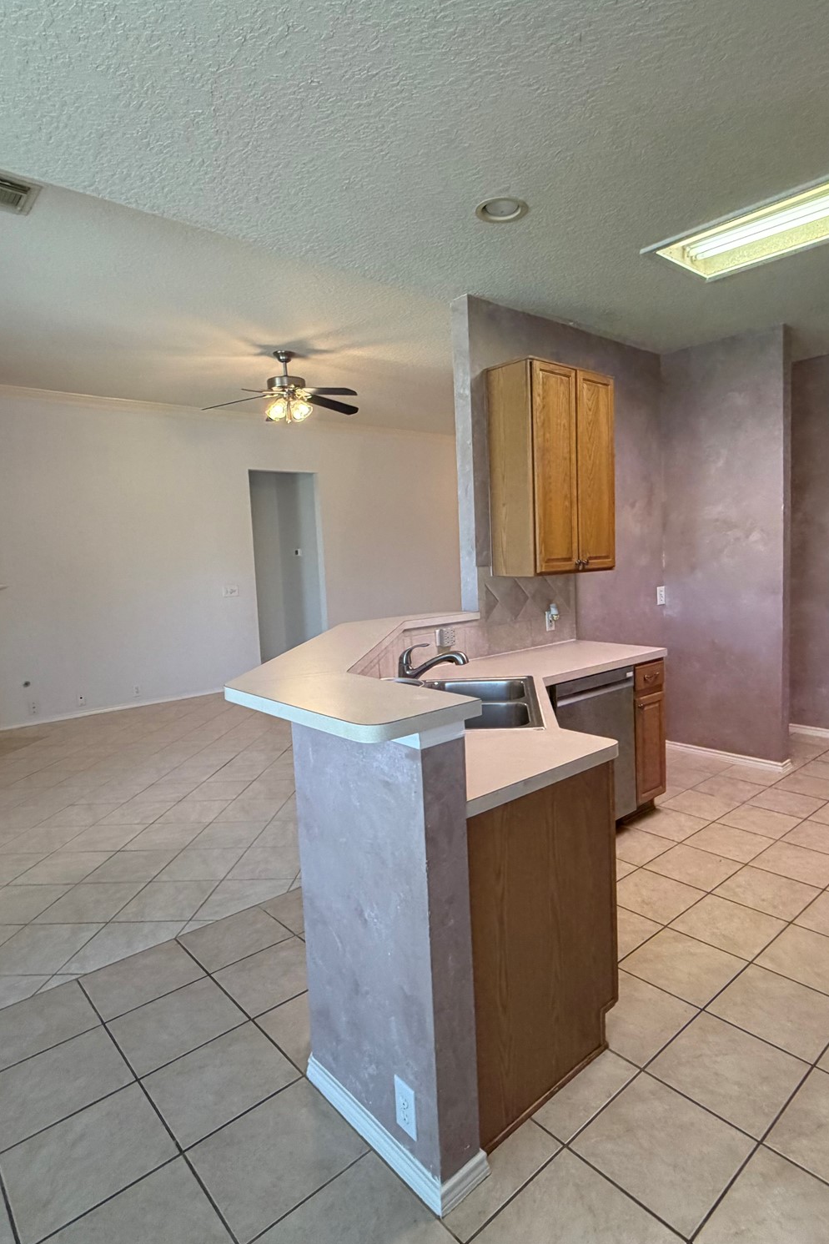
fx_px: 691
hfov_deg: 61.5
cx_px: 493
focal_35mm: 20
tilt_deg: -4.6
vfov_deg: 84.0
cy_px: 607
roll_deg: +1.9
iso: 200
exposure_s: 1/60
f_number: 2.2
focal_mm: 2.22
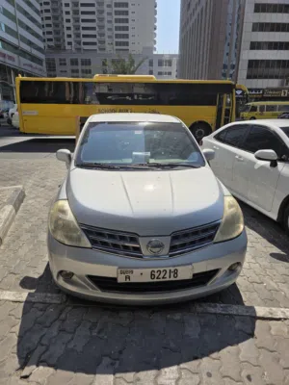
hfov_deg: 58.9
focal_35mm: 23
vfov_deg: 73.9
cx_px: 144
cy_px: 192
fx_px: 256
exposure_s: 1/7944
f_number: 1.7
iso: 50
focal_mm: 6.3
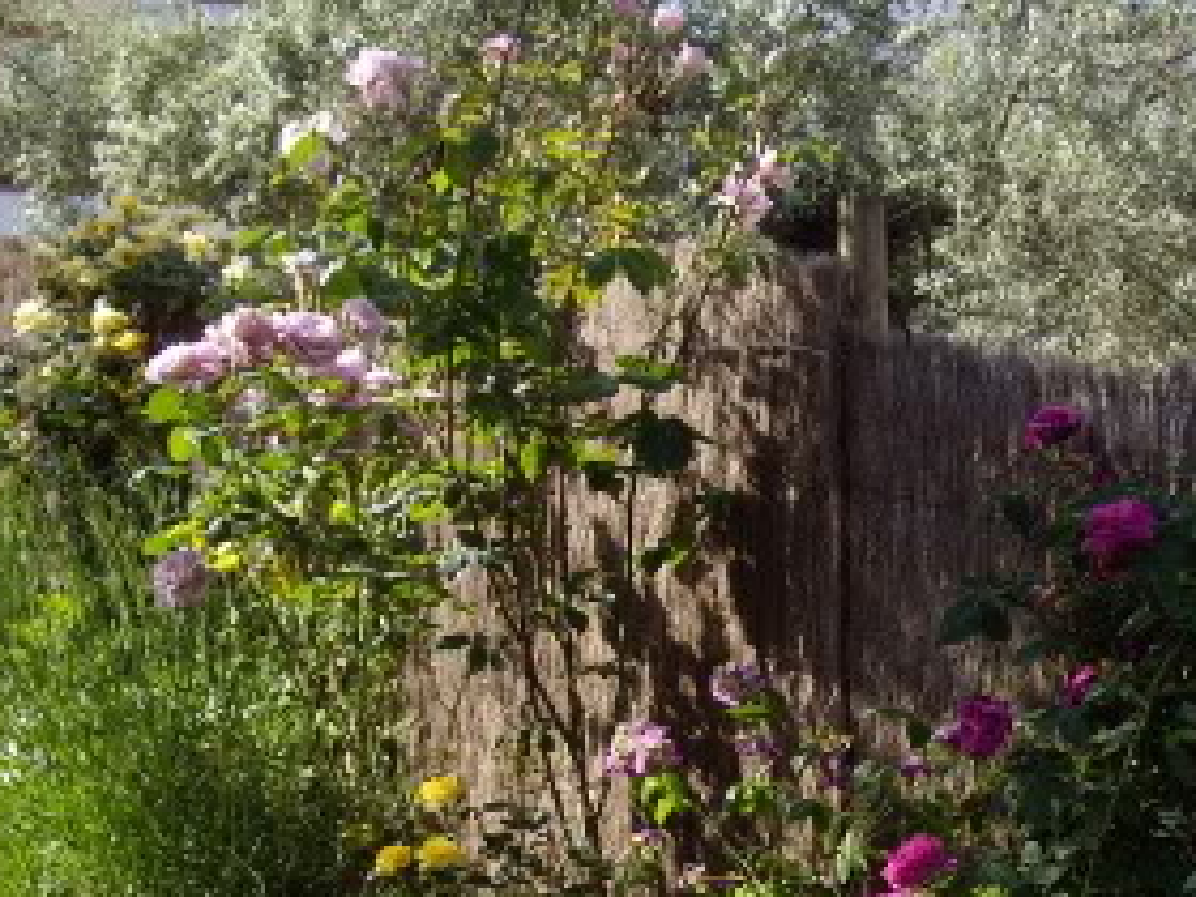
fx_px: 3006
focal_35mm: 87
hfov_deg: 22.2
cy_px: 846
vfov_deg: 16.7
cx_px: 957
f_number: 8
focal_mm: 7.9
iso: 64
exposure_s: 1/50
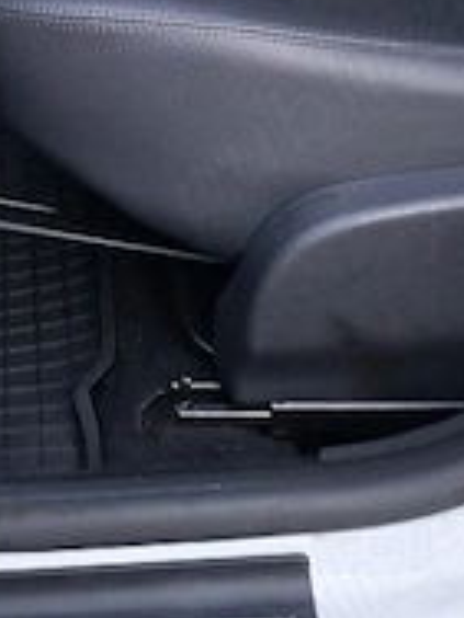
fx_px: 1751
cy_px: -368
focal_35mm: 98
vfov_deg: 17.5
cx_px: -3
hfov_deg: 14.8
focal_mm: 5.54
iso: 640
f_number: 1.8
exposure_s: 1/25
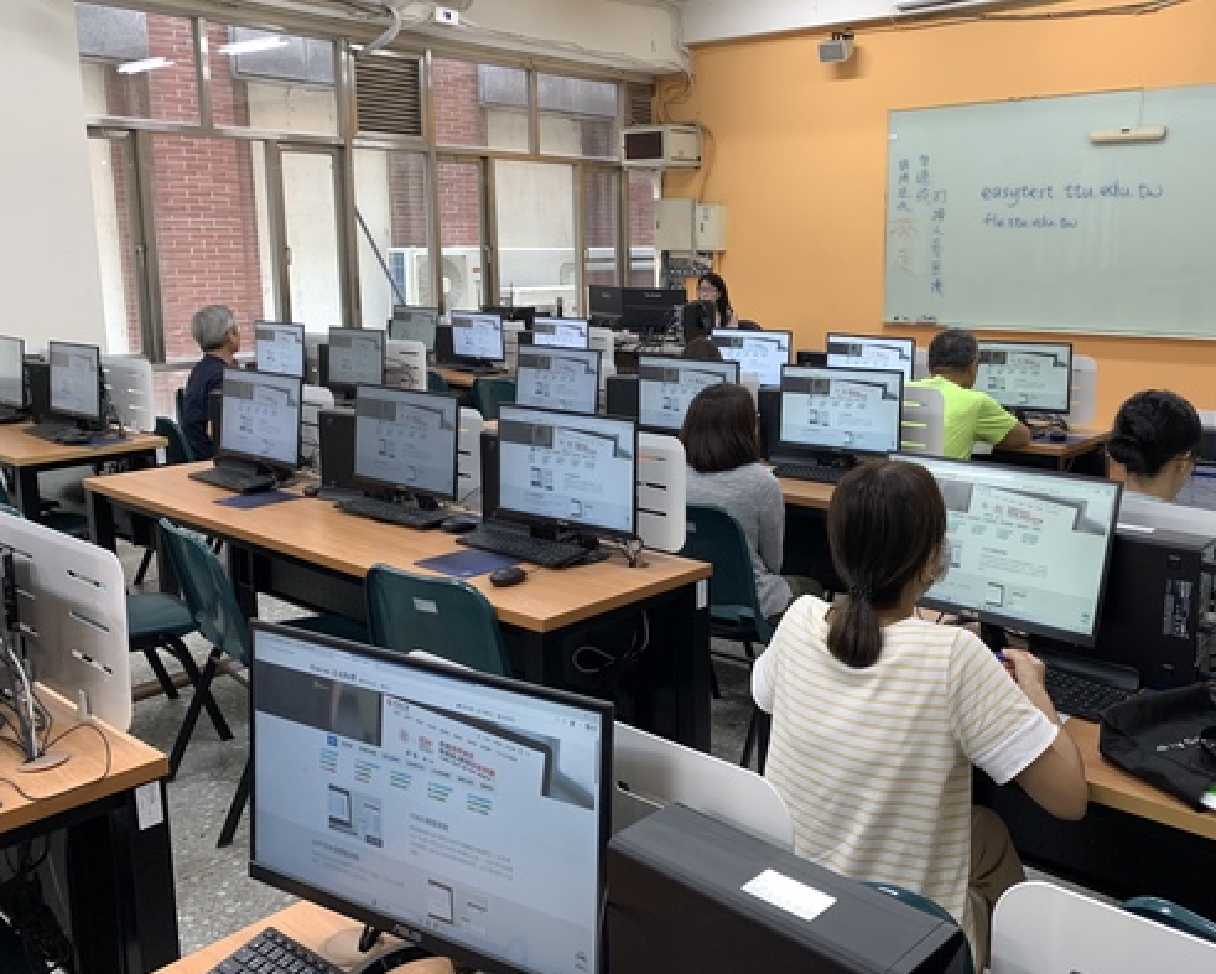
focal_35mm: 31
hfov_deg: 56.7
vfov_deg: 47.0
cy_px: 429
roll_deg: -0.3
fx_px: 1116
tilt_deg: -8.9
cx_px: 738
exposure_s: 1/60
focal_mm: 4.25
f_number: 1.8
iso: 80
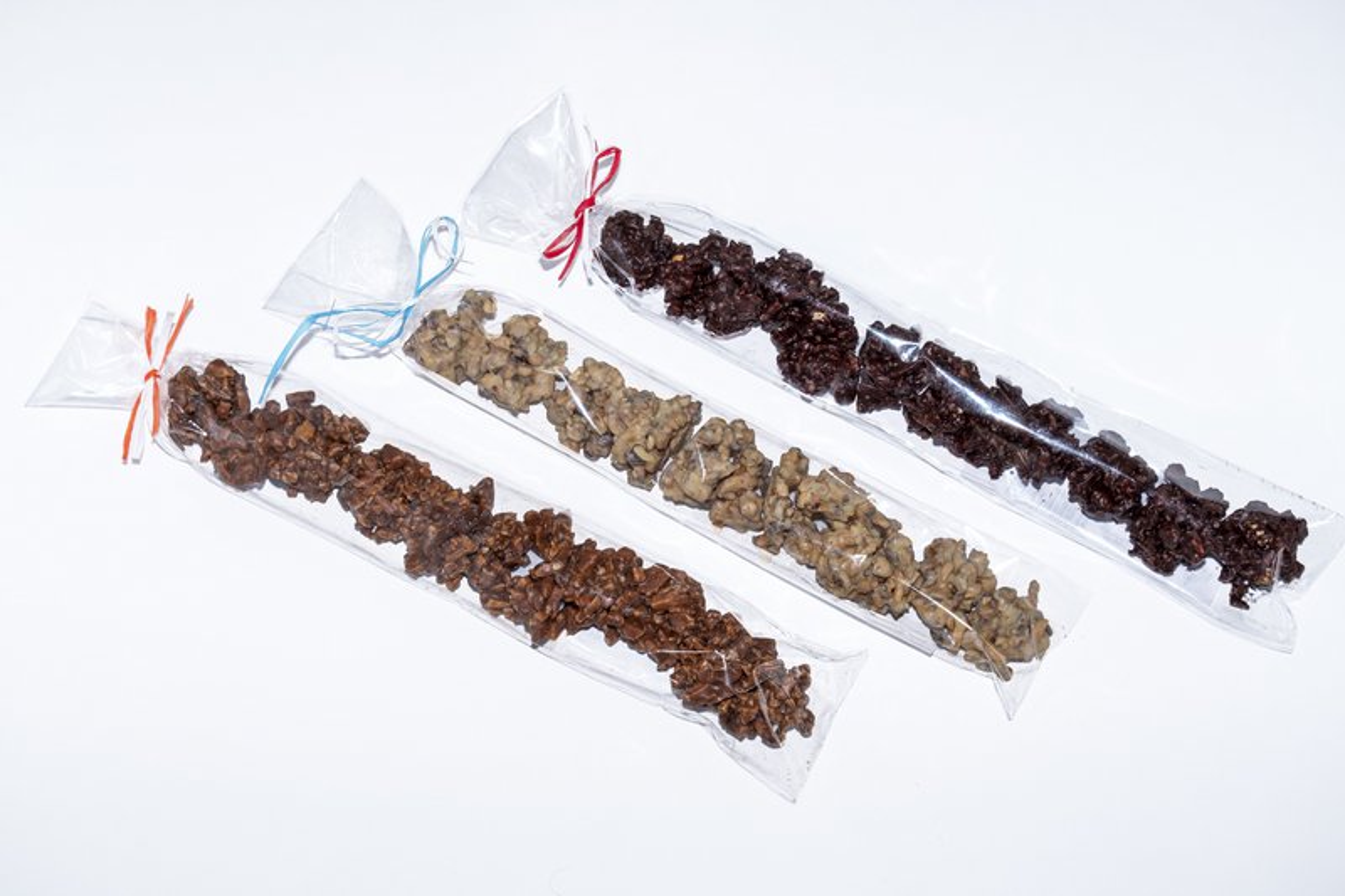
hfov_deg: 25.4
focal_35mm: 80
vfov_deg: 17.1
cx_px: 672
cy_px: 448
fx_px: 2988
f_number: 8
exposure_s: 1/125
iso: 100
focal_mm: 53
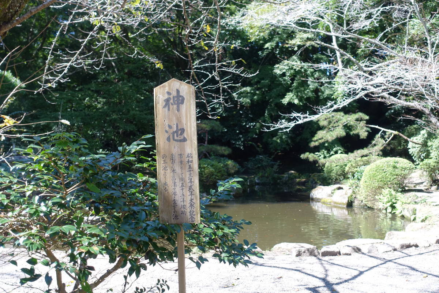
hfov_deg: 47.4
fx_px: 500
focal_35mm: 41
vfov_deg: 32.6
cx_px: 220
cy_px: 146
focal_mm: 14.9
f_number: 2.8
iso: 200
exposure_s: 1/50
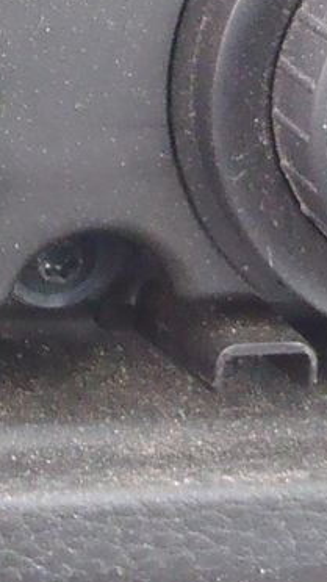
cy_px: -58
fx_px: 2592
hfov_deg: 6.9
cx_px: -363
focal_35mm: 168
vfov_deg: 12.6
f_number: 3.5
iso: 200
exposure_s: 1/20
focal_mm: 5
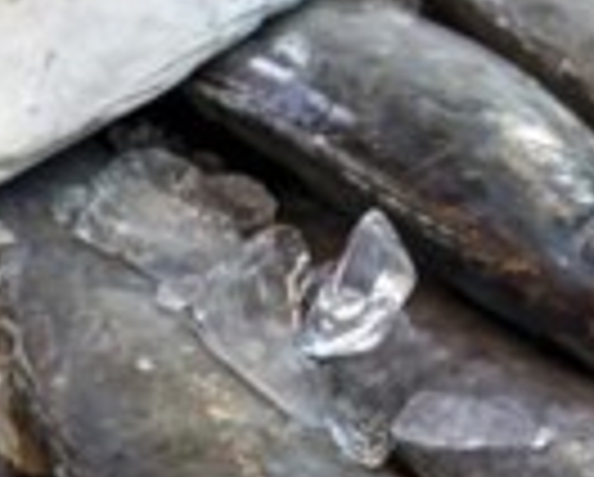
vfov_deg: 7.1
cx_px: -22
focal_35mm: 216
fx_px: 3803
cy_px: 538
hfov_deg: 8.9
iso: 125
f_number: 4
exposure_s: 1/40
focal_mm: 25.4
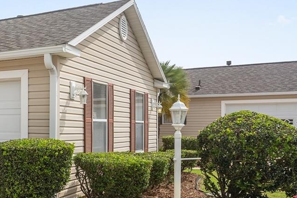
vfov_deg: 25.4
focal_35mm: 53
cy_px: 124
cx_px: -38
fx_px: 437
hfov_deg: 32.5
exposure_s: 1/320
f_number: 8
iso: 100
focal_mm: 21
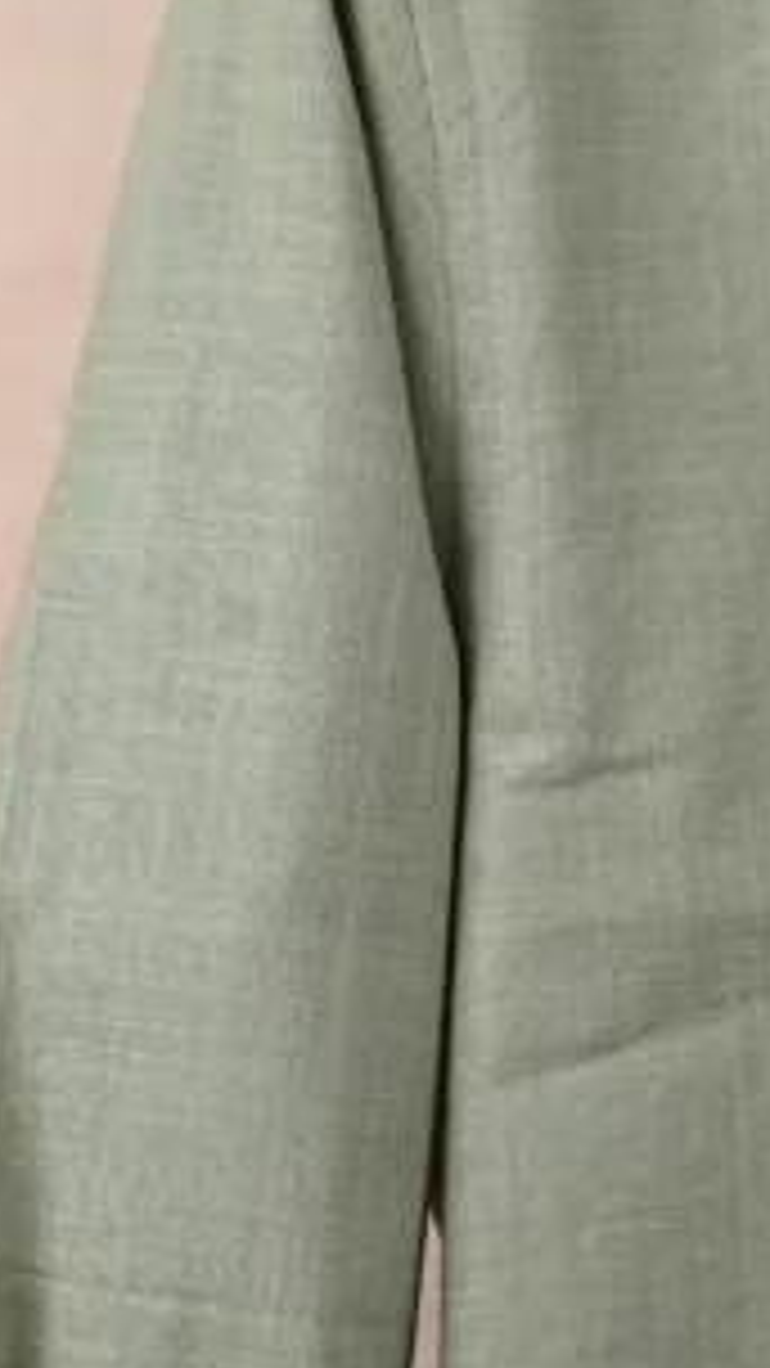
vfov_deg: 11.9
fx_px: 6570
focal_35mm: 181
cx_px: 1036
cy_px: 864
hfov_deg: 6.6
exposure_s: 1/125
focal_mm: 50
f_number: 8
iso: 1600
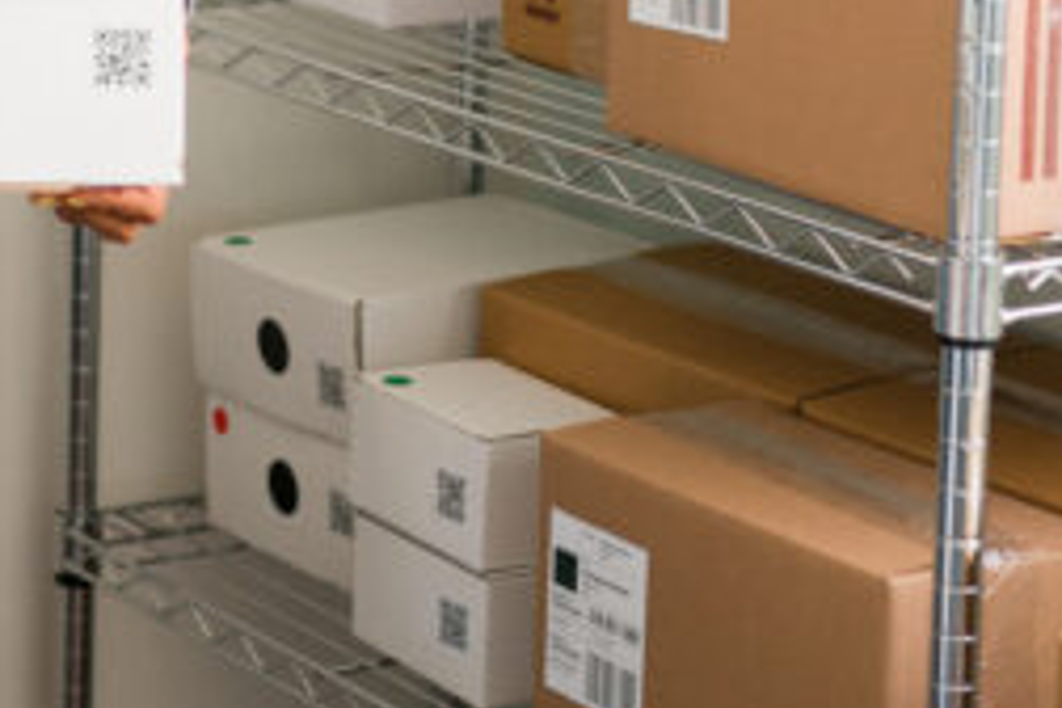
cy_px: -251
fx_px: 4189
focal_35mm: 142
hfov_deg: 14.2
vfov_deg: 9.5
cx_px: -46
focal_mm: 35
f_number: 1.8
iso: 400
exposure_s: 1/160
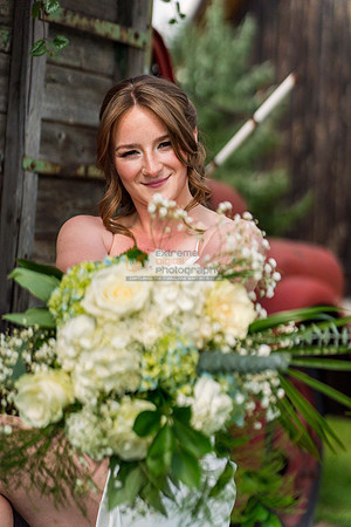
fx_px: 1462
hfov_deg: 13.7
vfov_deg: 20.4
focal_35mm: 100
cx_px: 176
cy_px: 264
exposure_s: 1/8000
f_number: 3.2
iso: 400
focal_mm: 100
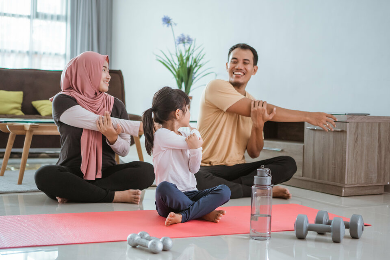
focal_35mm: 52
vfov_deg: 25.8
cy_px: 130
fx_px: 569
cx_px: 195
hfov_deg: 37.9
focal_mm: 35
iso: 800
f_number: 1.8
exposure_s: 1/160
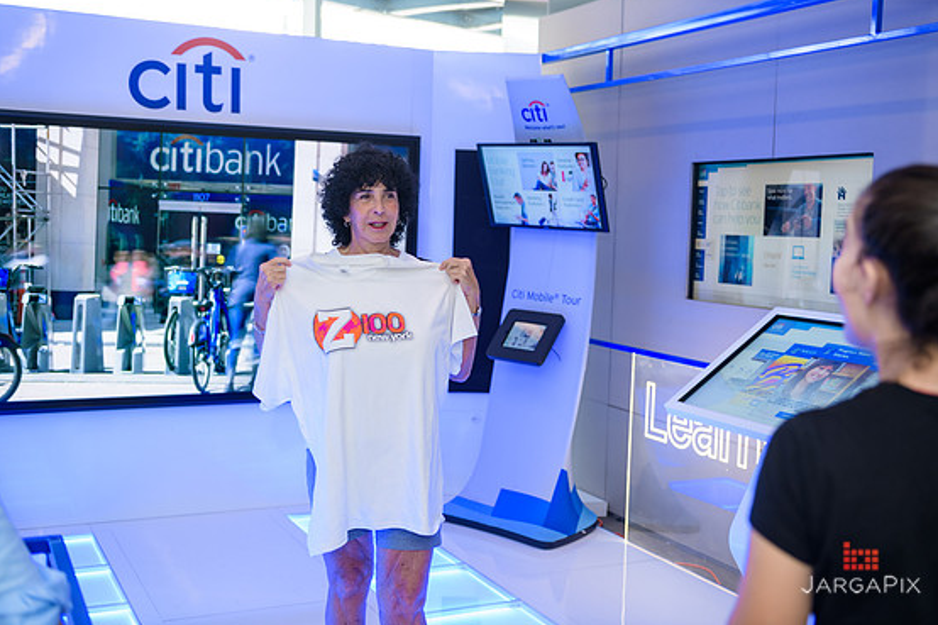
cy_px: 302
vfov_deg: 30.5
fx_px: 1146
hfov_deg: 44.5
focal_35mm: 44
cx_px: 472
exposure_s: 1/125
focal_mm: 42
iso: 400
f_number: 3.2
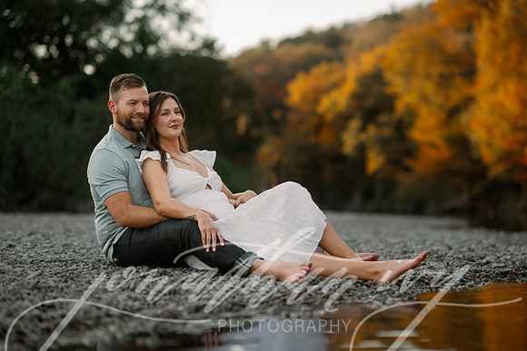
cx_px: 264
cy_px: 176
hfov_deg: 23.9
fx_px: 1245
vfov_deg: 16.1
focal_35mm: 85
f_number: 2
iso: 200
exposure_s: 1/800
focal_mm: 85
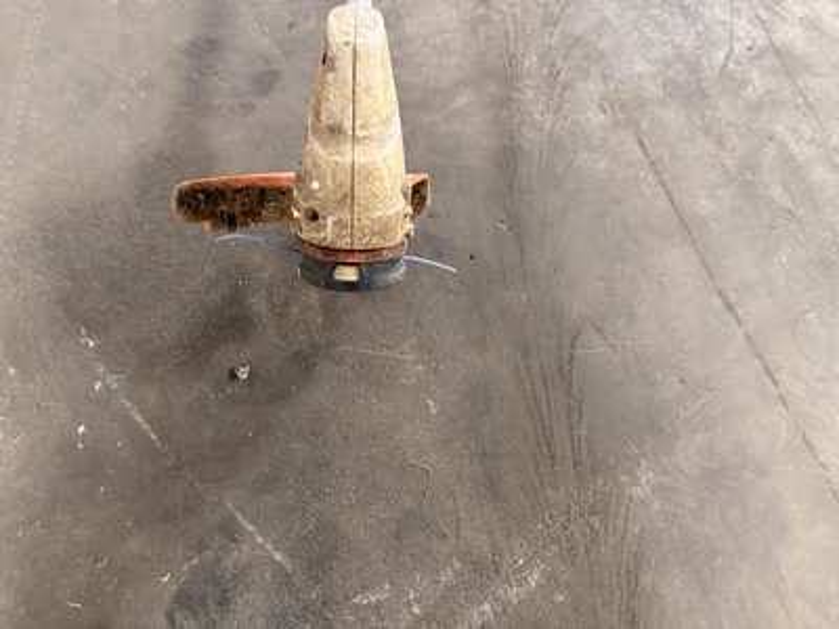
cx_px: 420
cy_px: 314
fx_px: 582
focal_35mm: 24
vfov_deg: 56.8
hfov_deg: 71.6
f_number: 1.78
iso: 640
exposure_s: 1/60
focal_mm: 6.76
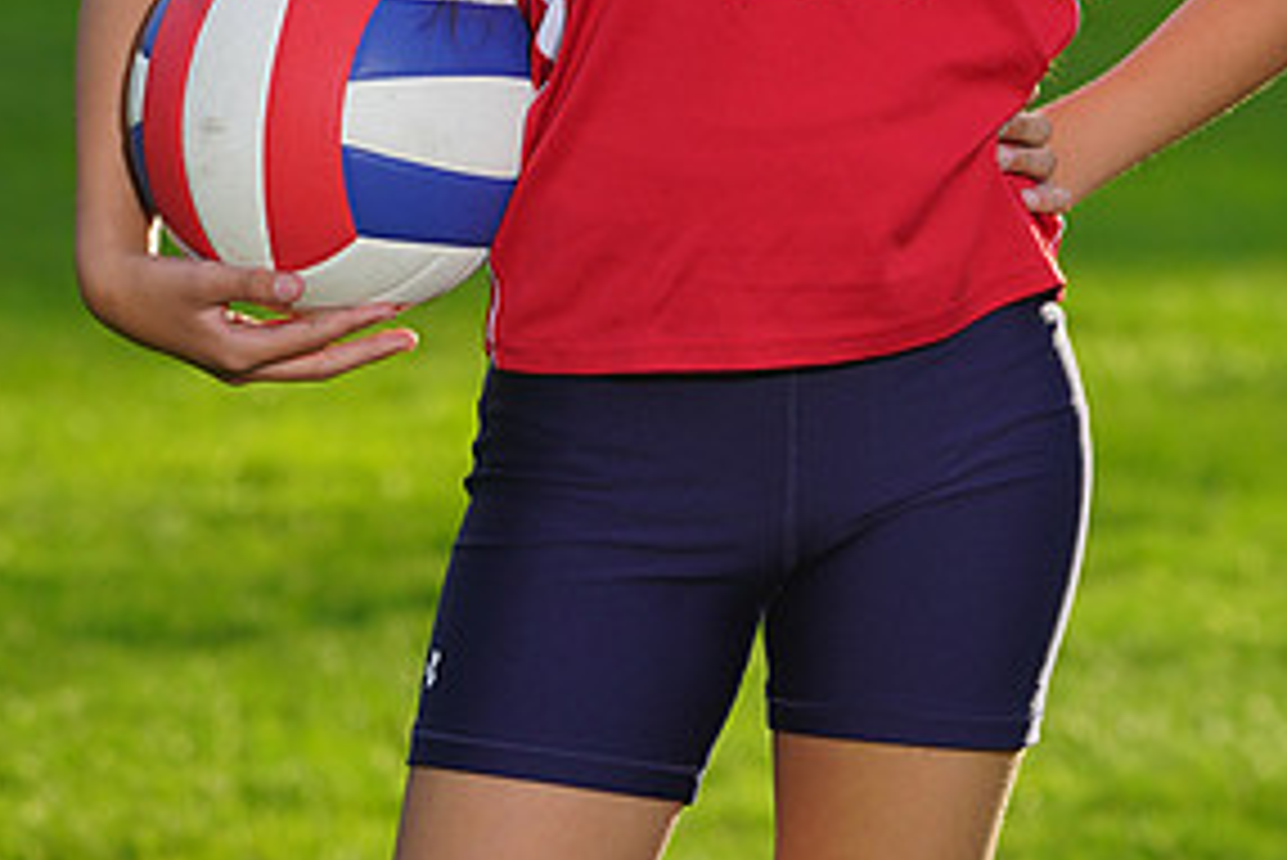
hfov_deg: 4.3
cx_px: 691
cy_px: -234
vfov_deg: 2.8
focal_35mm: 483
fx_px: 17275
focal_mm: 238
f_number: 8
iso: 160
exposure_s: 1/250
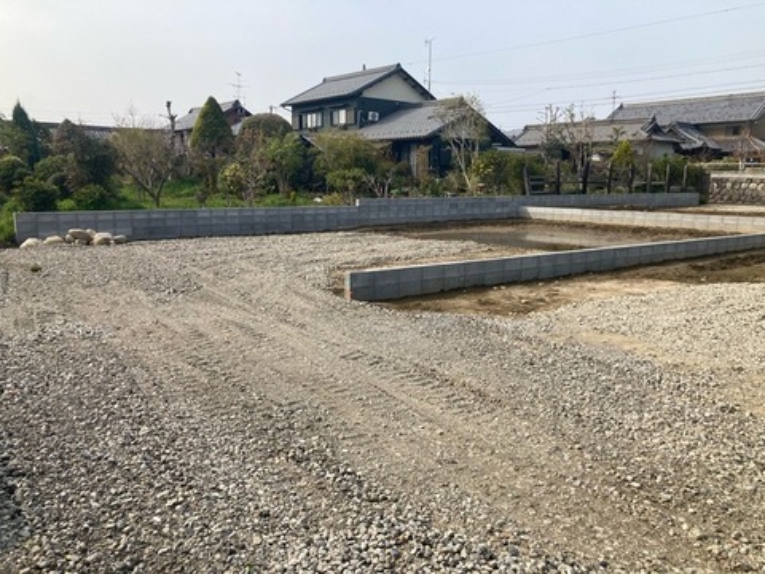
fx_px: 619
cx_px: 382
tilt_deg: -8.8
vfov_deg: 49.7
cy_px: 287
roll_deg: +0.1
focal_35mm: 28
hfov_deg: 63.4
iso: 20
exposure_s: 1/2208
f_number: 1.8
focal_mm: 3.99
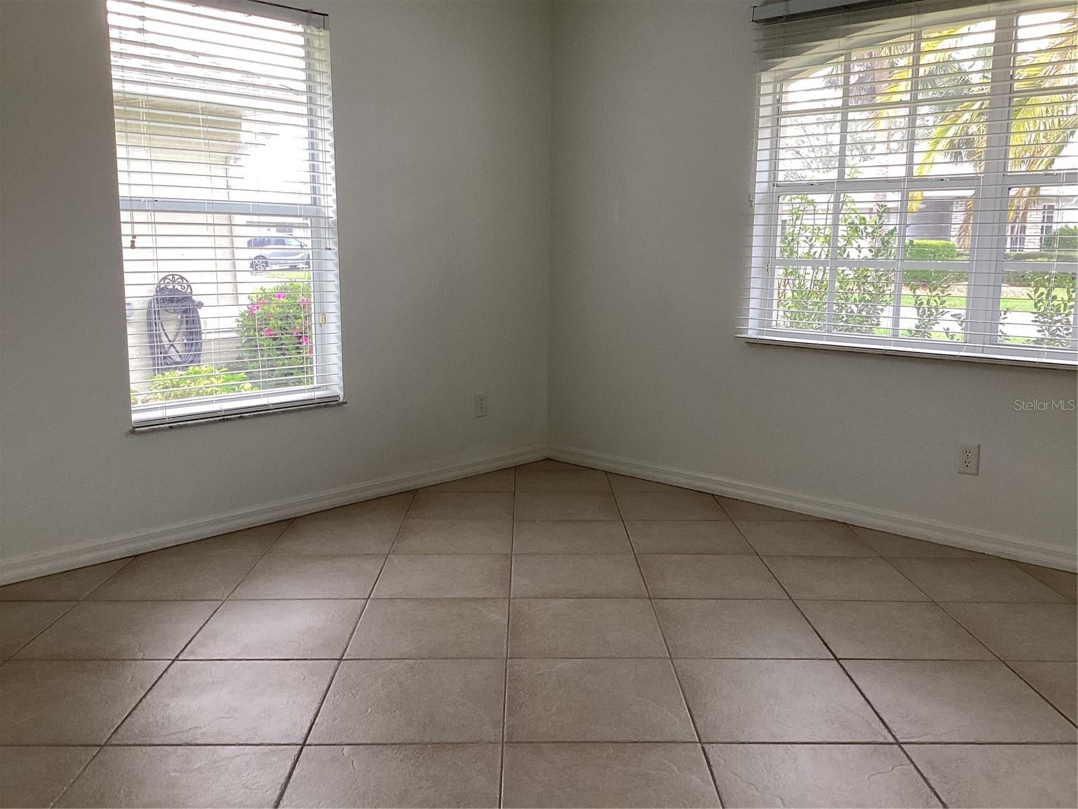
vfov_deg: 45.4
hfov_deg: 58.4
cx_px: 539
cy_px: 404
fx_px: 965
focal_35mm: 31
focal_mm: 3.3
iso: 64
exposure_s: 1/60
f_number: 2.4
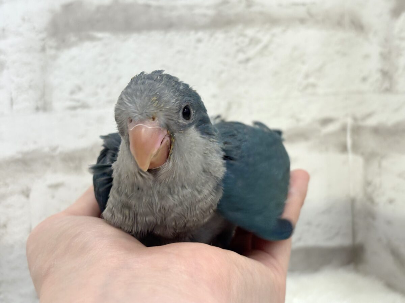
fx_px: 608
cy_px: 152
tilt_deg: -6.1
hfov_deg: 36.8
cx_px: 202
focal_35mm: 52
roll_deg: +4.2
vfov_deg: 28.0
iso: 100
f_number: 1.6
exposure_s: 1/100
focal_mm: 5.96
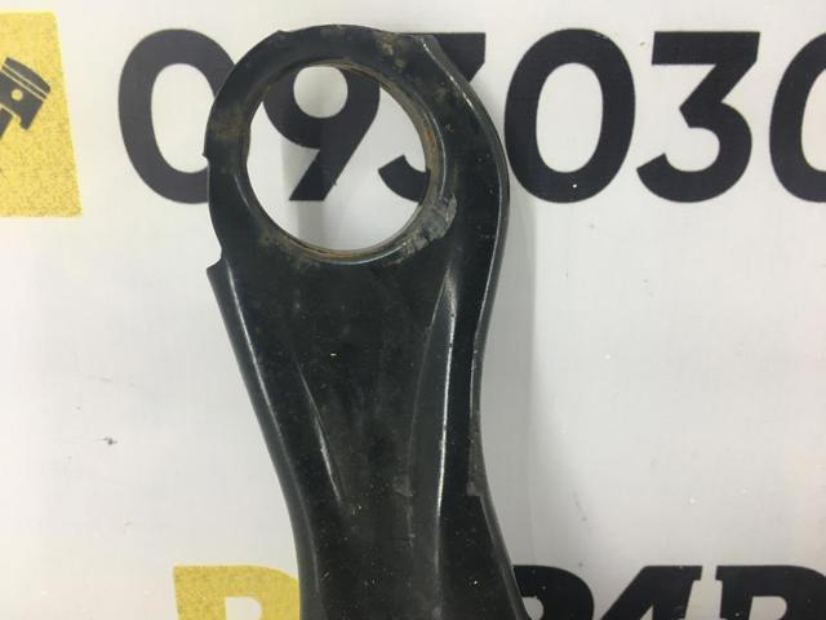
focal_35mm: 29
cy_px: 310
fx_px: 692
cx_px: 413
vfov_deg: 48.2
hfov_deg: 61.7
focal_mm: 4.15
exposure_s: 1/33
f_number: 2.2
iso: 25
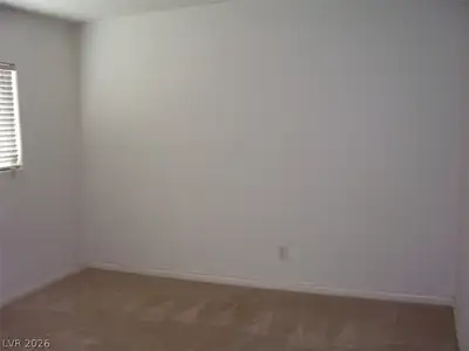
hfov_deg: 54.0
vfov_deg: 41.8
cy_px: 176
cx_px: 234
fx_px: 461
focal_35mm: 34
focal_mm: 5.6
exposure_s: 1/60
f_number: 2.7
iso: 125
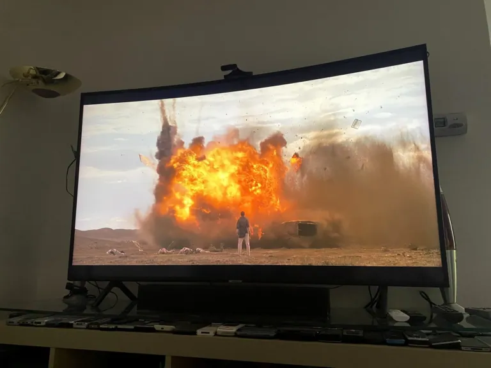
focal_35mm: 26
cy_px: 184
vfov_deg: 53.1
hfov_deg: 67.3
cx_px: 246
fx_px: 369
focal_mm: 4.25
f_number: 1.8
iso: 200
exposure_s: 1/60
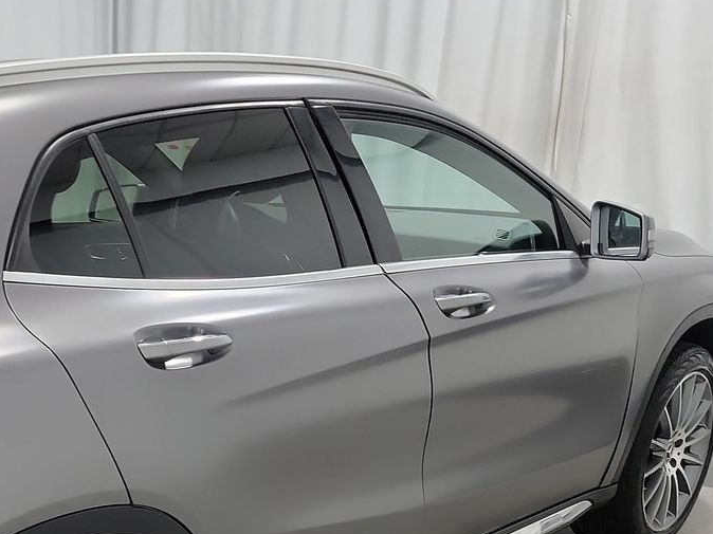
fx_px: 1174
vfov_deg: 24.4
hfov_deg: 32.3
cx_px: 83
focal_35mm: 57
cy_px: 539
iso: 440
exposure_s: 1/59
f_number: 1.8
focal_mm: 6.7
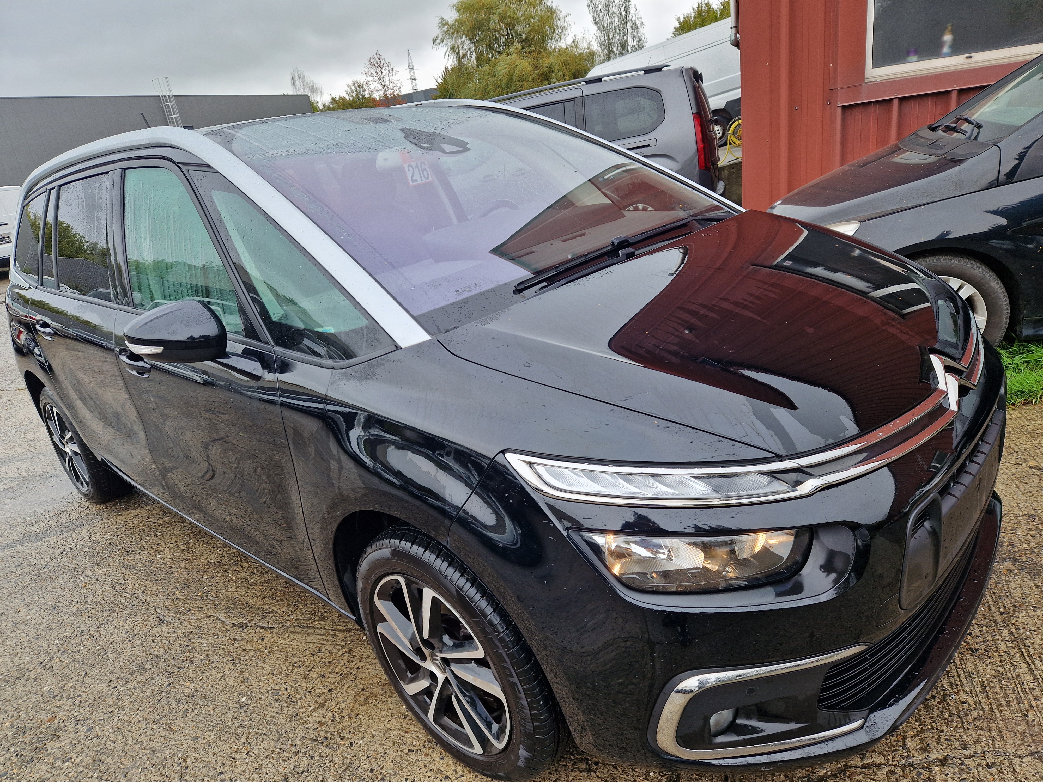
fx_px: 693
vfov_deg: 58.9
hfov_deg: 73.9
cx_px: 522
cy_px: 391
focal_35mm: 23
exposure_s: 1/243
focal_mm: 5.4
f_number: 1.8
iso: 50
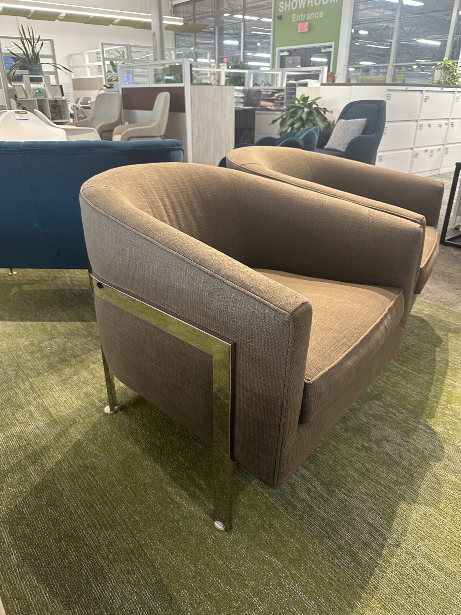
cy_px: 308
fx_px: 426
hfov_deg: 56.8
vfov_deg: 71.6
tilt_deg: -24.6
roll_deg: -0.5
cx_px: 230
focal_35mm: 24
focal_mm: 6.86
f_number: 1.78
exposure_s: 1/60
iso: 400
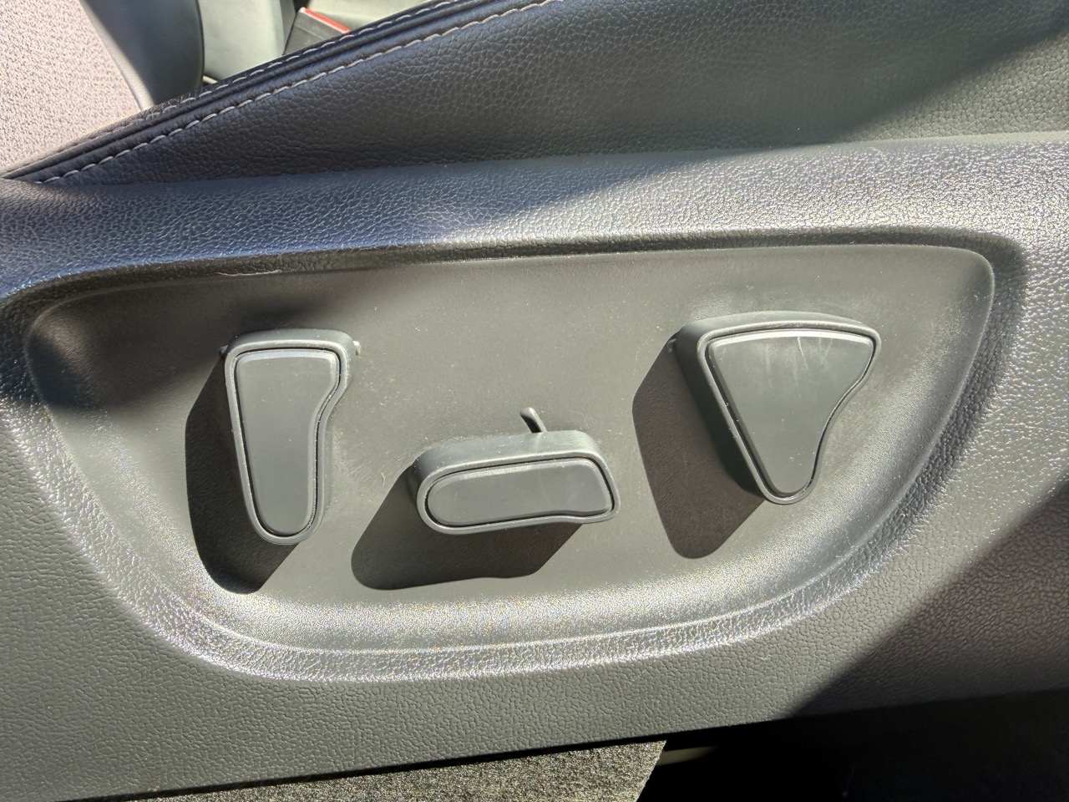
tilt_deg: -18.0
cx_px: 534
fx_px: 741
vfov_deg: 56.8
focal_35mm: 24
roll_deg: -2.7
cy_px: 401
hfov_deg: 71.6
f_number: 2.2
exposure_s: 1/139
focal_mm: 2.22
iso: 40
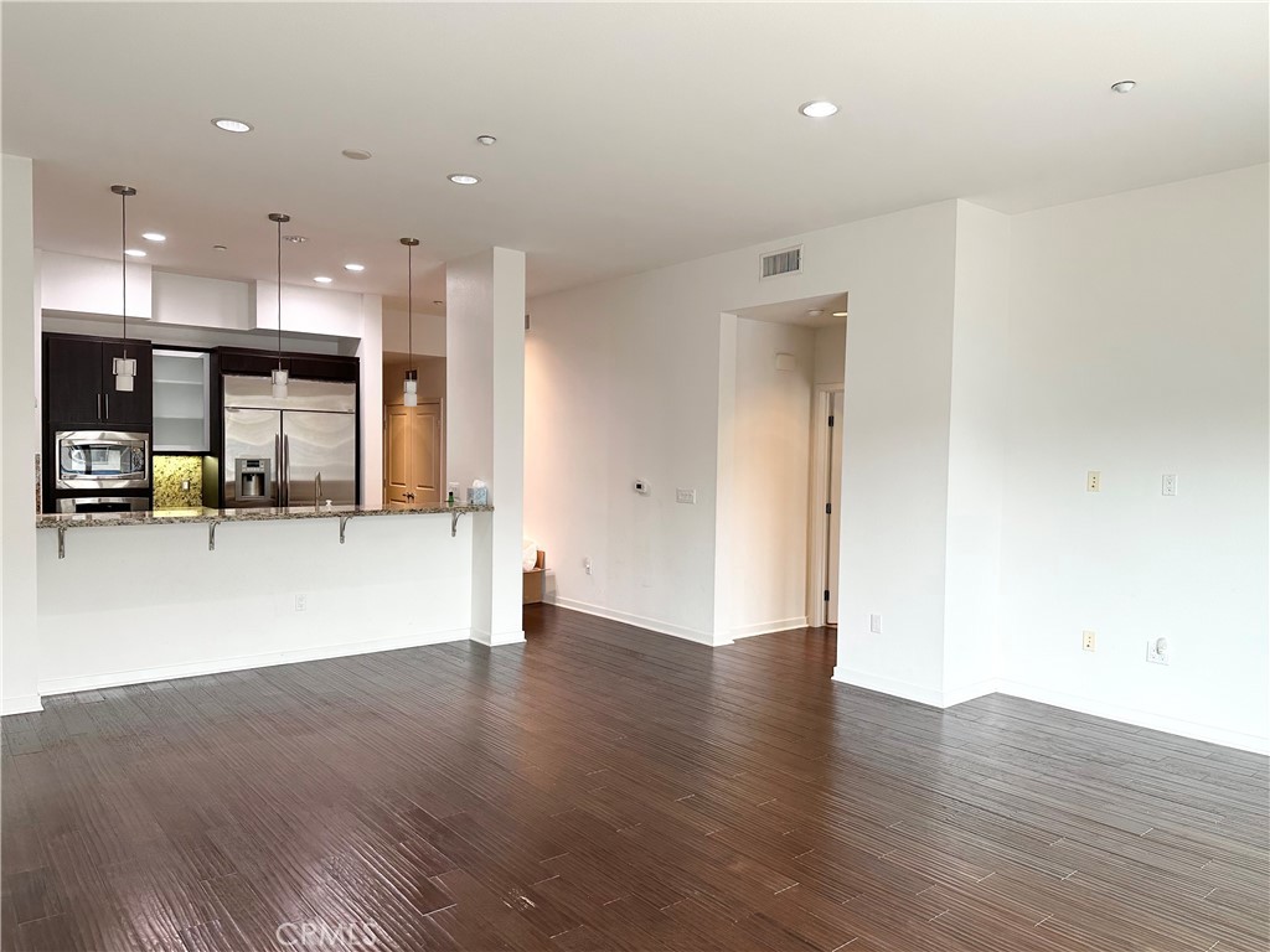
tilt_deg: -3.5
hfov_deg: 71.6
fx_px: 881
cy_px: 476
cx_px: 635
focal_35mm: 24
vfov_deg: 56.8
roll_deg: -1.2
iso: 125
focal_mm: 6.86
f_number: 1.78
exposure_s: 1/120
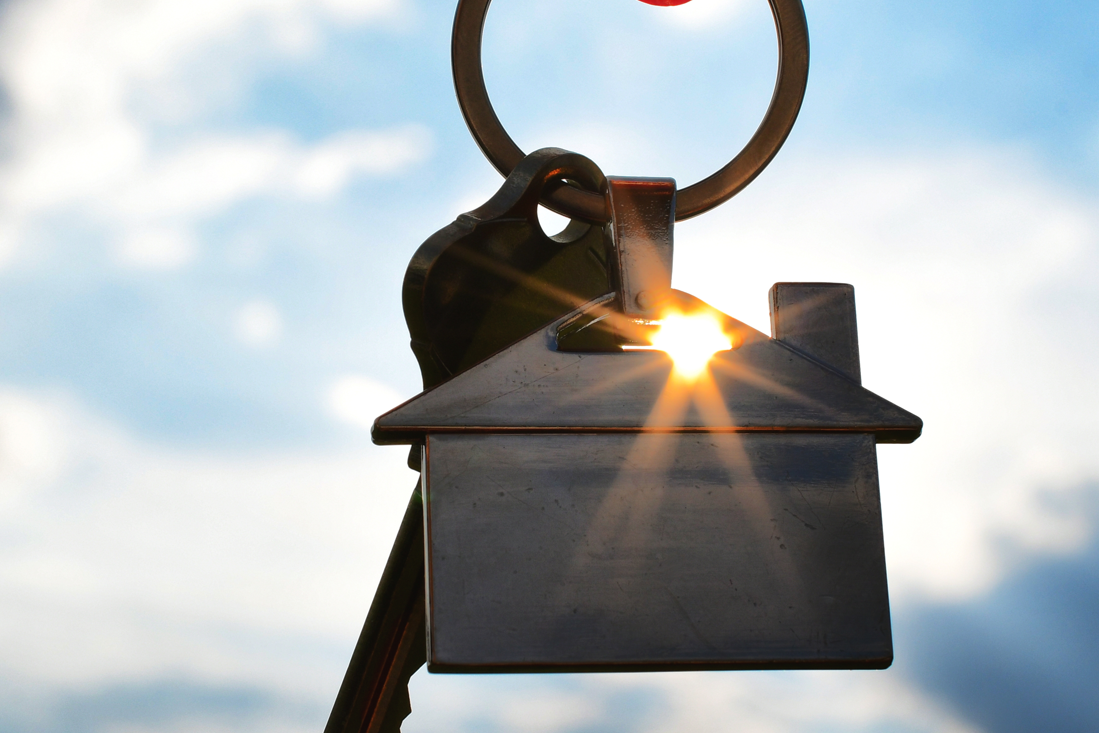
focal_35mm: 96
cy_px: 416
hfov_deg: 21.2
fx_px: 2930
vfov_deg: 14.2
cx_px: 550
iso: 200
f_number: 14
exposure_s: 1/800
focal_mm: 40
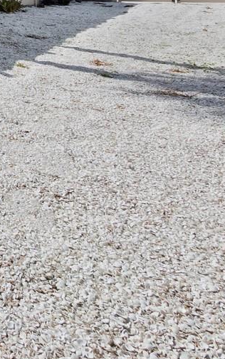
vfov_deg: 35.6
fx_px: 461
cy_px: -46
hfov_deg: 19.5
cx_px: -192
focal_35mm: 47
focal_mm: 7
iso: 400
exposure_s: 1/400
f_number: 11
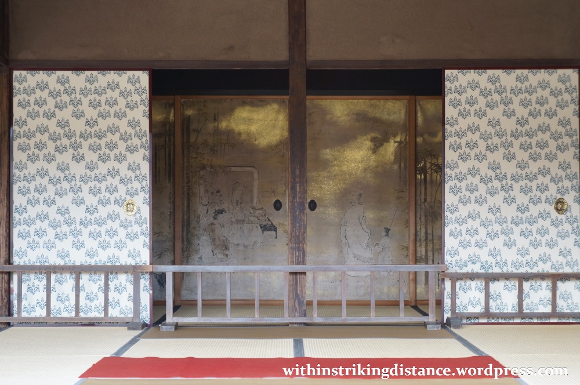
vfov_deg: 16.5
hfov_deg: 24.6
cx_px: 290
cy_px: 192
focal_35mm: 82
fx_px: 1327
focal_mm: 55
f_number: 5.6
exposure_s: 1/100
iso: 640
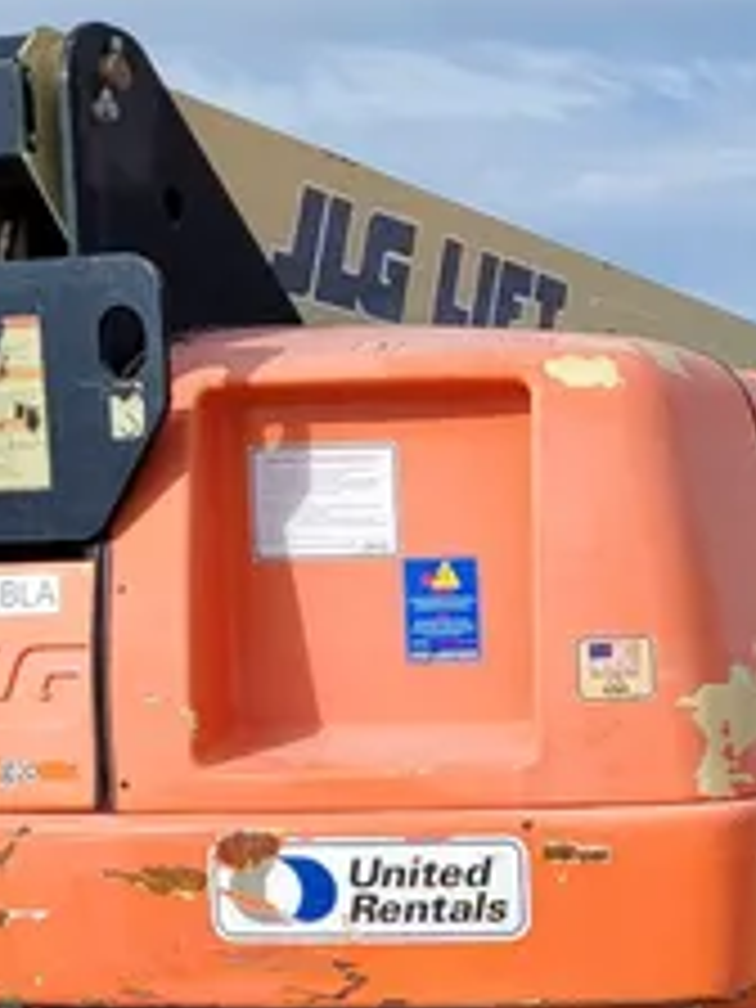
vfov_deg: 22.1
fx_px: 2475
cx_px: 652
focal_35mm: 85
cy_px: 1037
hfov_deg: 17.2
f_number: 1.8
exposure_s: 1/2558
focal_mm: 5.4
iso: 40
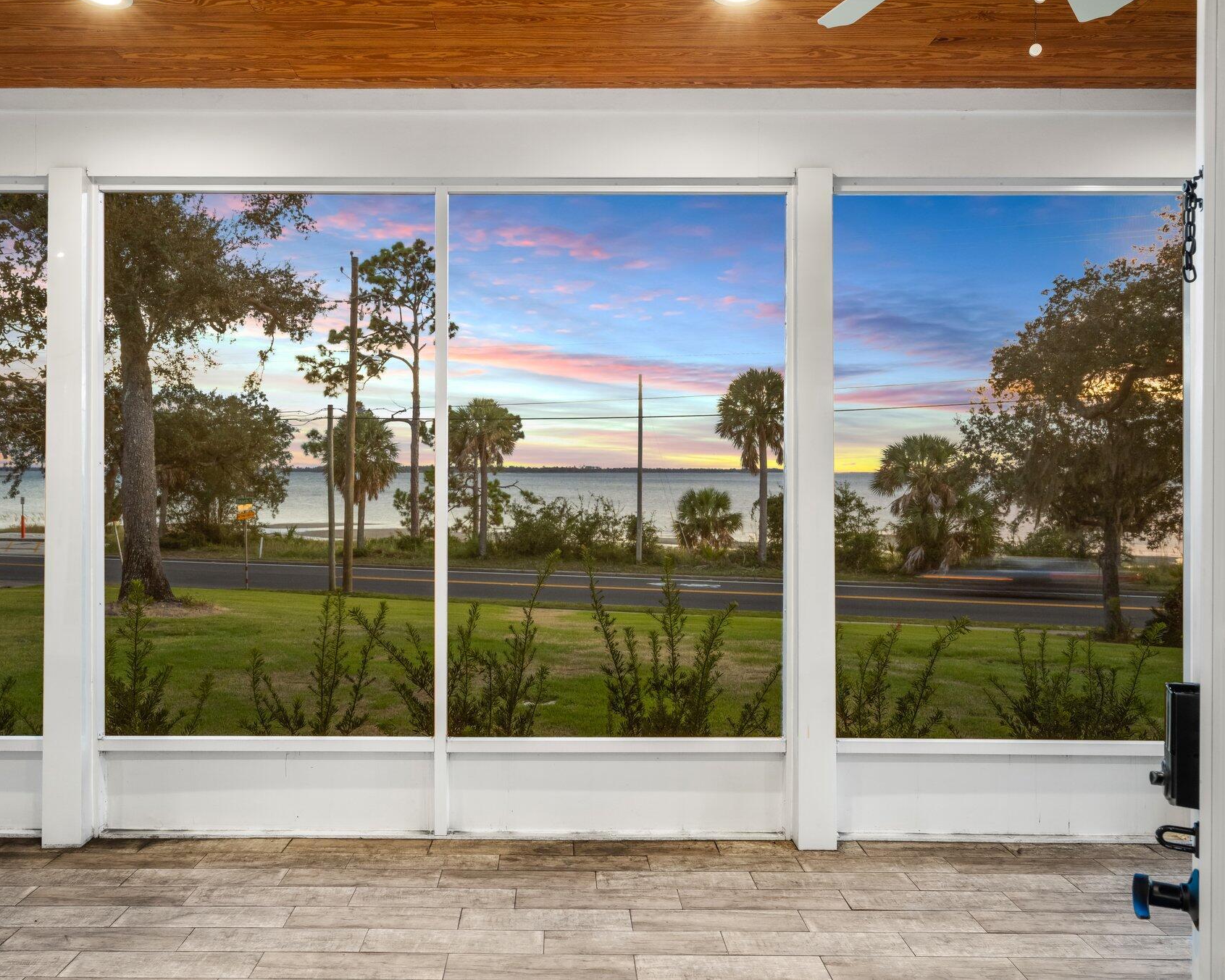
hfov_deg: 67.9
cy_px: 487
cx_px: 543
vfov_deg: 56.8
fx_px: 906
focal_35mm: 25
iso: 500
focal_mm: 22
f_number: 11
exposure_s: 1/1.25
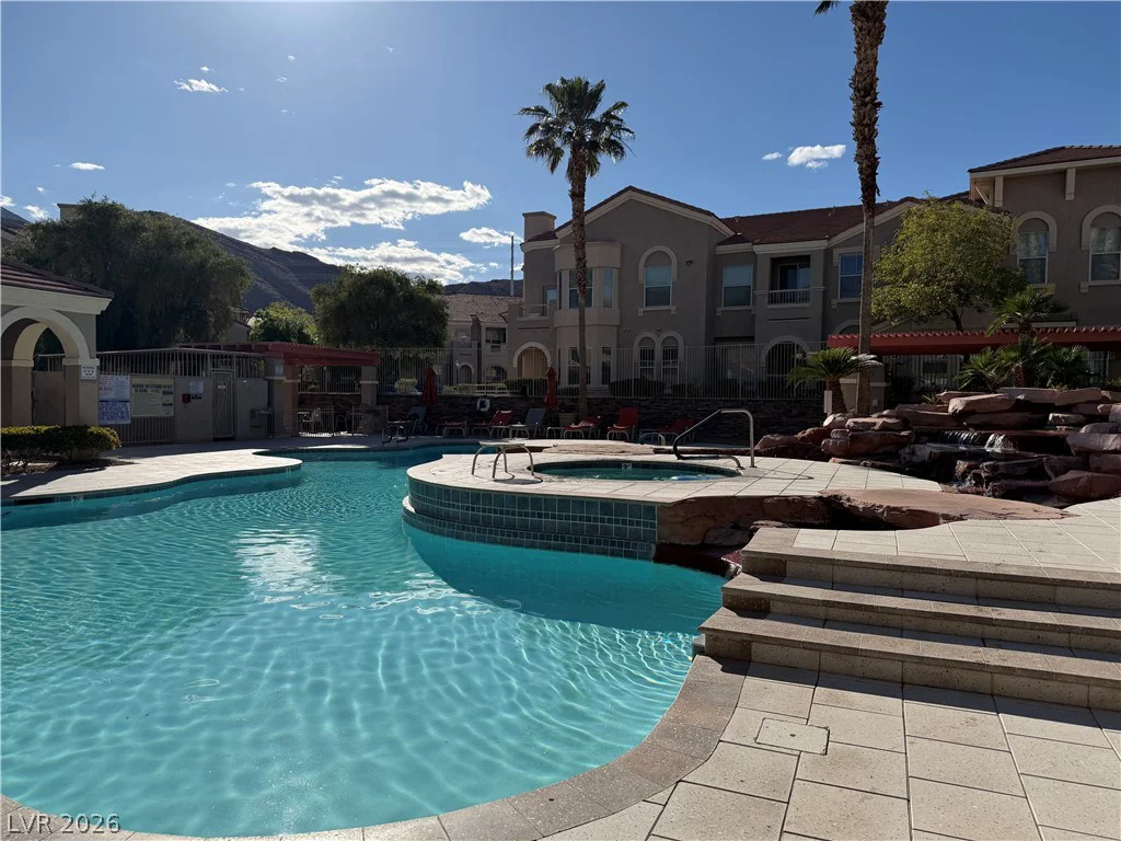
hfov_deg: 71.6
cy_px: 420
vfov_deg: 56.8
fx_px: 777
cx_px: 560
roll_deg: -0.8
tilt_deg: -1.7
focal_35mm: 24
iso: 100
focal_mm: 6.76
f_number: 1.78
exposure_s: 1/11905
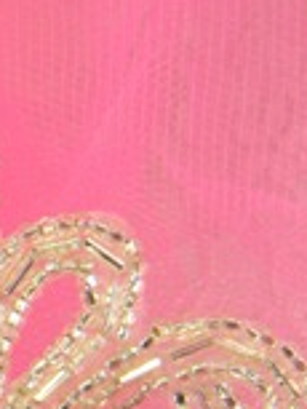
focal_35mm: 131
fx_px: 1547
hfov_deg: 11.1
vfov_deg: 14.9
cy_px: 370
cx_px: -63
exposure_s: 1/153
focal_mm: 7.4
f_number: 4
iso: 64
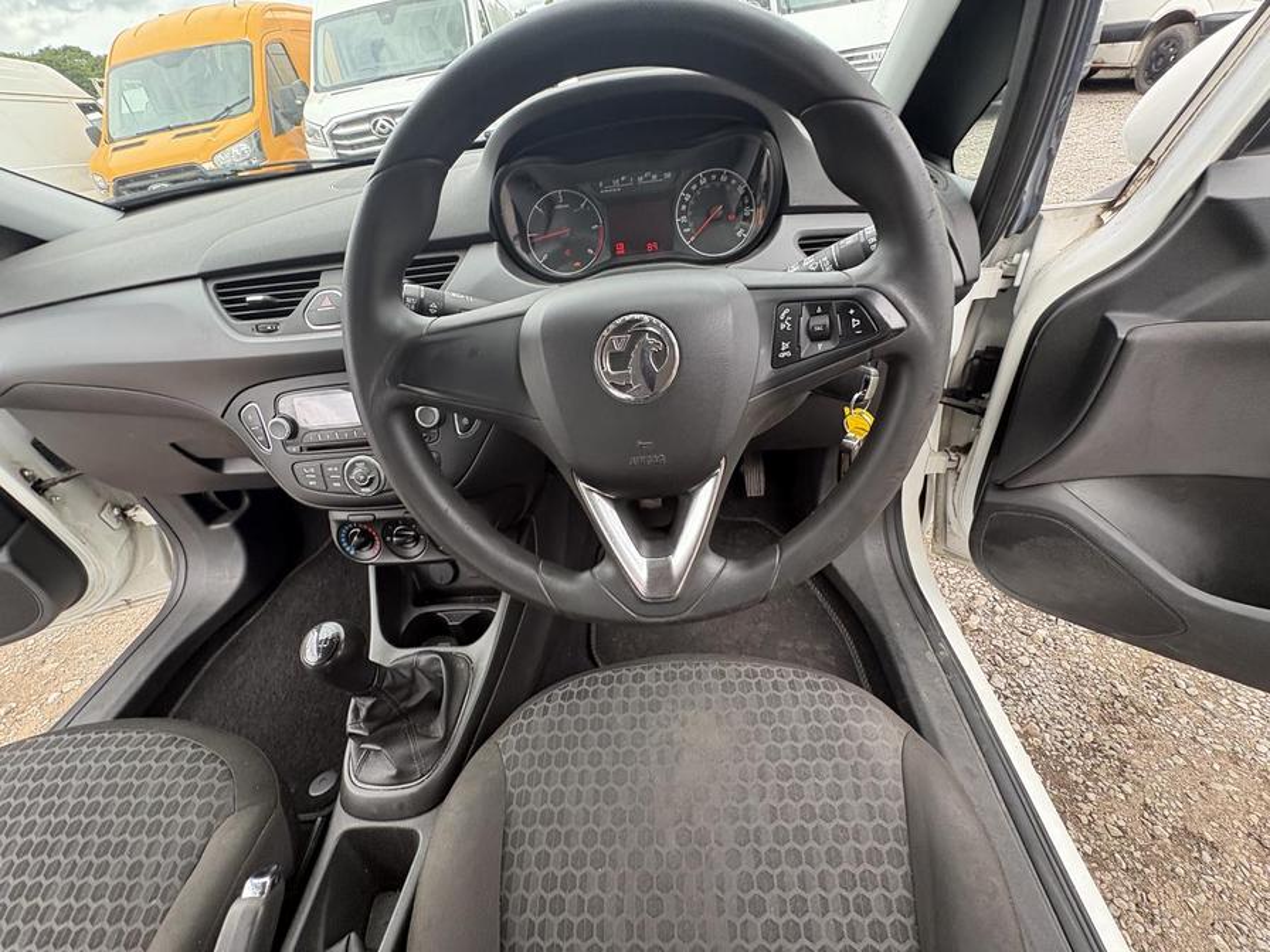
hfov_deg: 102.1
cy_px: 476
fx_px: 514
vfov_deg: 85.7
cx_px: 635
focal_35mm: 14
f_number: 2.2
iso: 100
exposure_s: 1/140
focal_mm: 2.22
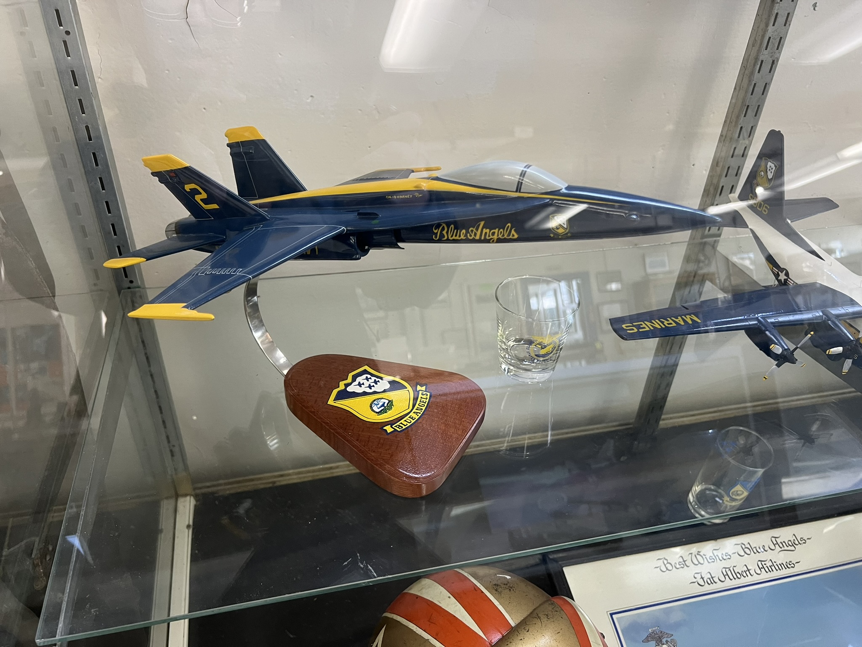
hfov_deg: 67.3
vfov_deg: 53.1
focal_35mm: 26
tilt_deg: -38.7
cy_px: 324
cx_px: 431
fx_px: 647
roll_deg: -3.5
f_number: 1.5
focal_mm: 5.7
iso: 160
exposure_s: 1/60
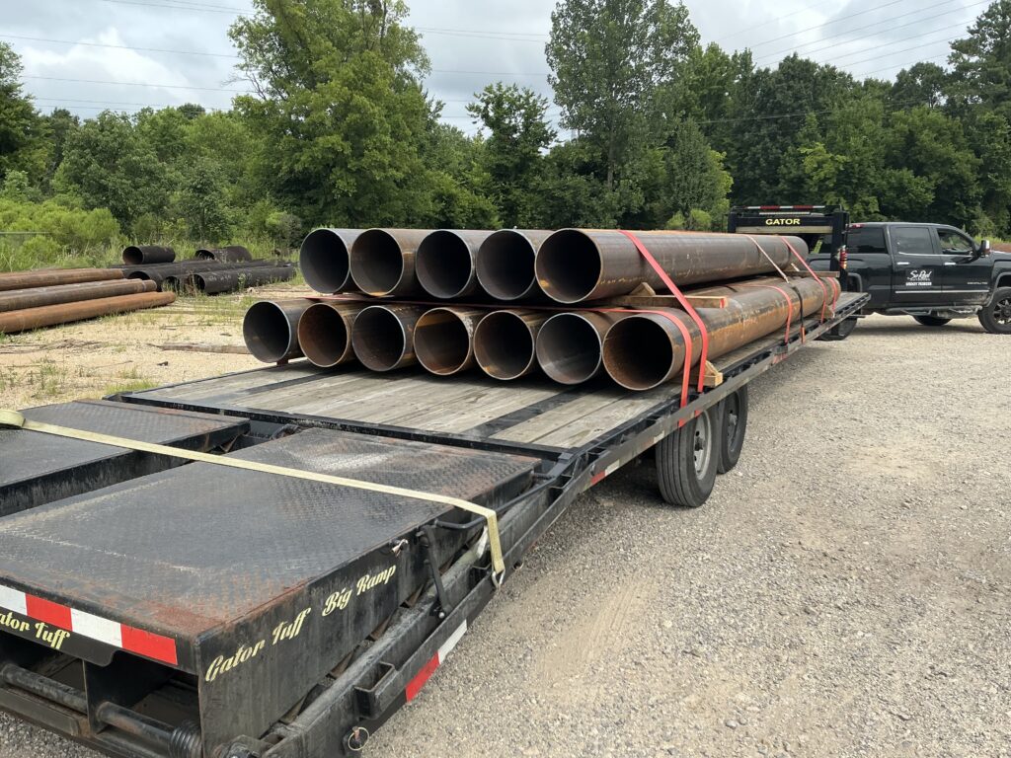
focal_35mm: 28
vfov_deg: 49.7
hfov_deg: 63.4
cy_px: 379
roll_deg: -0.2
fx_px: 818
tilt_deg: -8.3
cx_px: 506
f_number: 1.8
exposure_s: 1/1168
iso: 25
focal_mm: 3
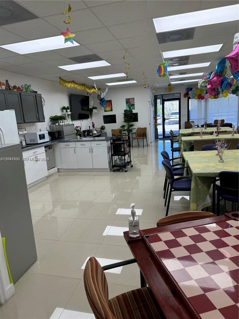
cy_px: 160
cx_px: 120
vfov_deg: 71.6
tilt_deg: -11.3
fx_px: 221
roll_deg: +3.9
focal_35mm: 24
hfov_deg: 56.8
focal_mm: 6.76
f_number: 1.78
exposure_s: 1/175
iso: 80
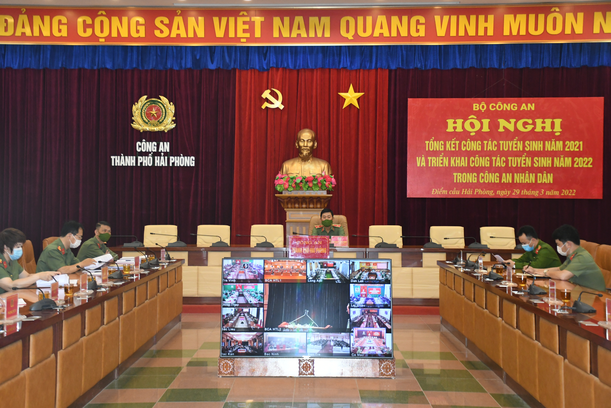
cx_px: 306
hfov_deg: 35.1
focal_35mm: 57
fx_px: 967
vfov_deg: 23.8
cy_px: 204
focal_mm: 38
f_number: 4.2
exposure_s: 1/200
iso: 2500
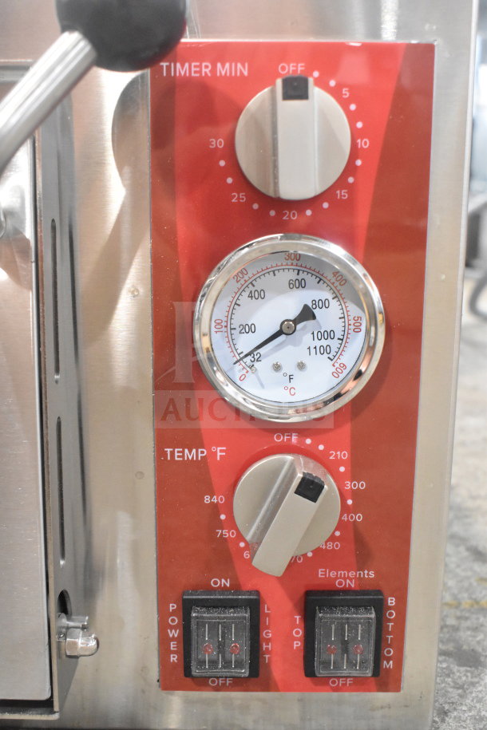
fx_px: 791
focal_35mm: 39
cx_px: 244
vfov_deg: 49.6
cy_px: 365
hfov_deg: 34.2
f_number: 6.3
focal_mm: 26
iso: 6400
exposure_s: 1/160
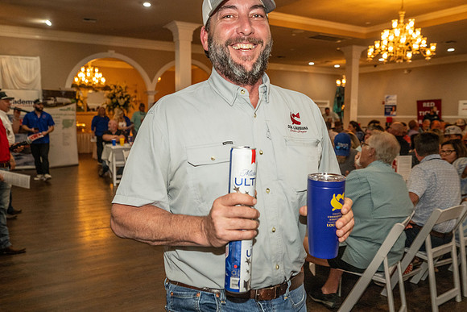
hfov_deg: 61.9
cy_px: 156
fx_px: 389
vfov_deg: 43.6
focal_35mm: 30
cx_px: 234
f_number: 4
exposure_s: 1/200
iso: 2000
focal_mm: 30
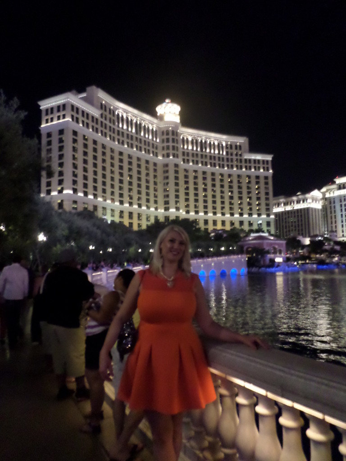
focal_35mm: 25
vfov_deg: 69.4
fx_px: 333
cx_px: 173
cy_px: 230
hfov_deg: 54.9
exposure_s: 1/8
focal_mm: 4.5
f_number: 2.5
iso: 640
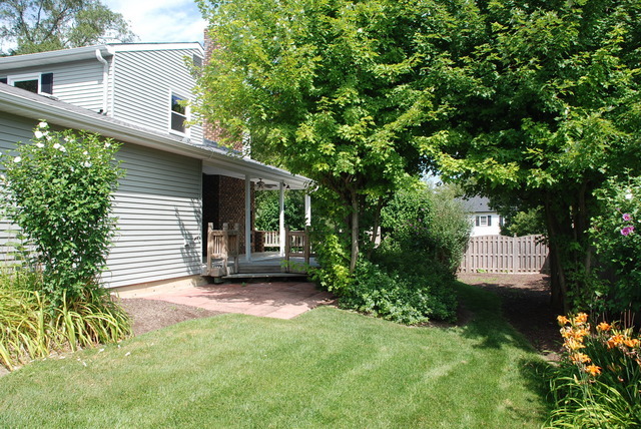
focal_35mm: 30
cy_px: 214
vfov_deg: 43.7
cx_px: 320
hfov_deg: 61.9
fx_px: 535
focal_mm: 20
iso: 100
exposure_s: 1/160
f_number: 6.3
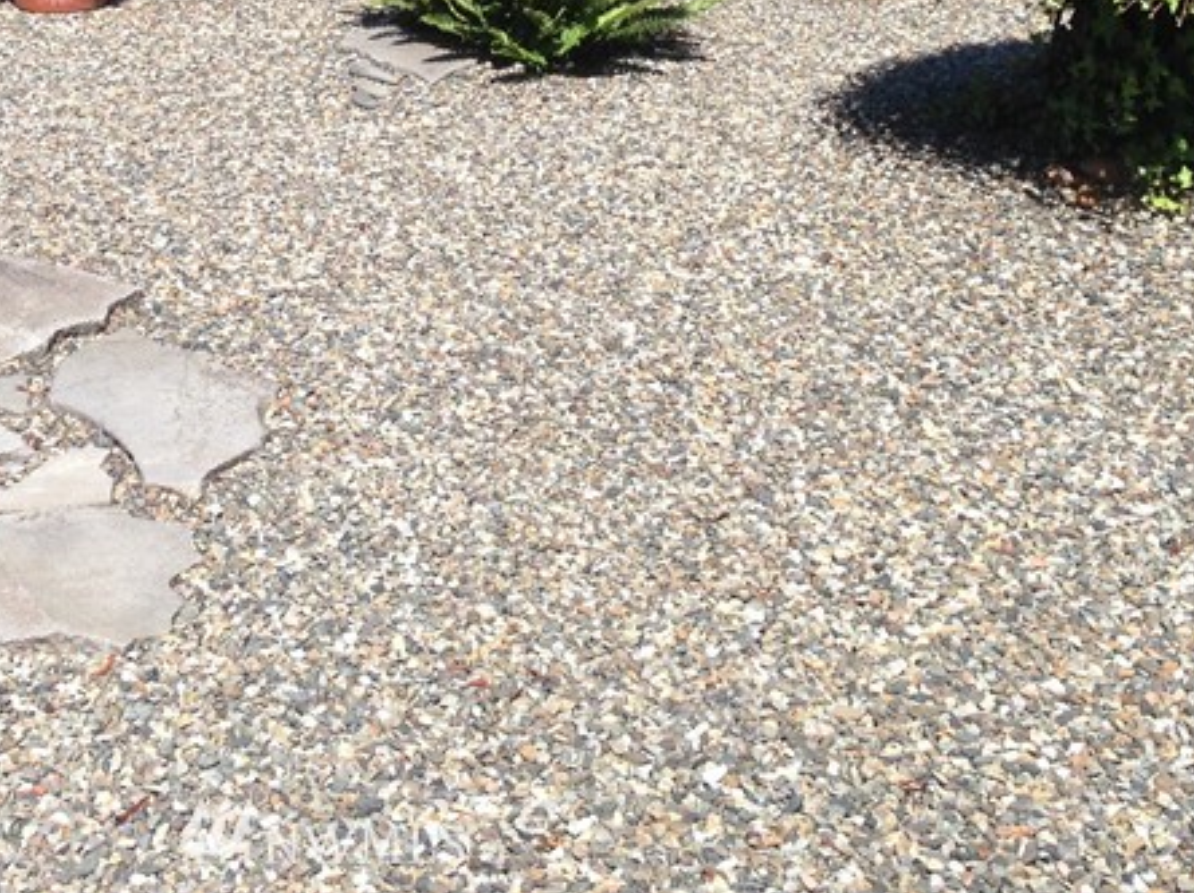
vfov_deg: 18.6
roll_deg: +1.1
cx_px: 327
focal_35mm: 76
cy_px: -97
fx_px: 2619
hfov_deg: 25.4
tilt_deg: -10.7
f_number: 2.4
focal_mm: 4.12
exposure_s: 1/1085
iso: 50
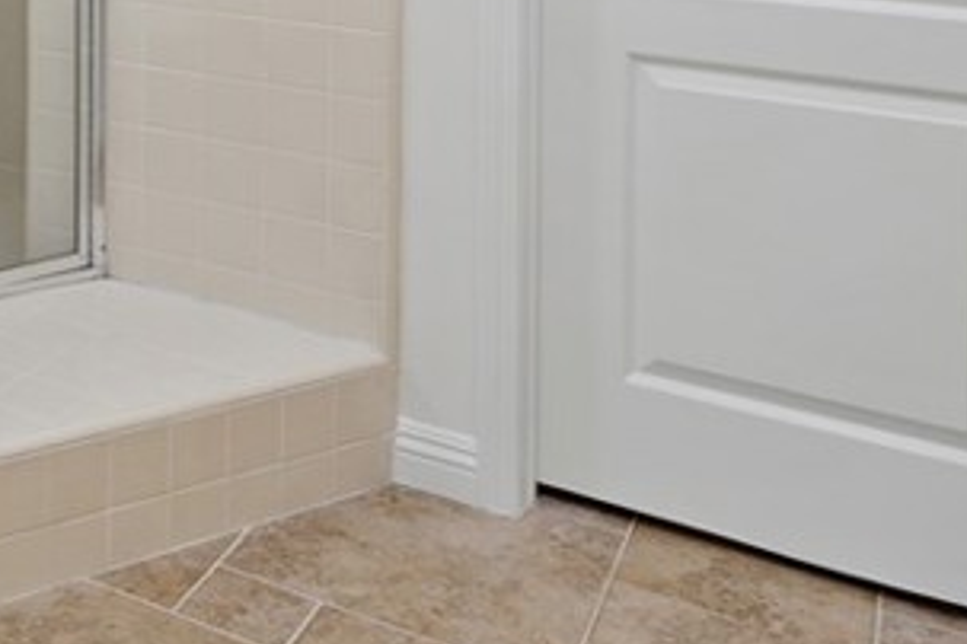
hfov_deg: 31.1
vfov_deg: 22.2
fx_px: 1450
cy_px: -218
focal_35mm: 54
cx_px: -191
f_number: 5.6
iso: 320
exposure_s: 1/15
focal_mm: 16
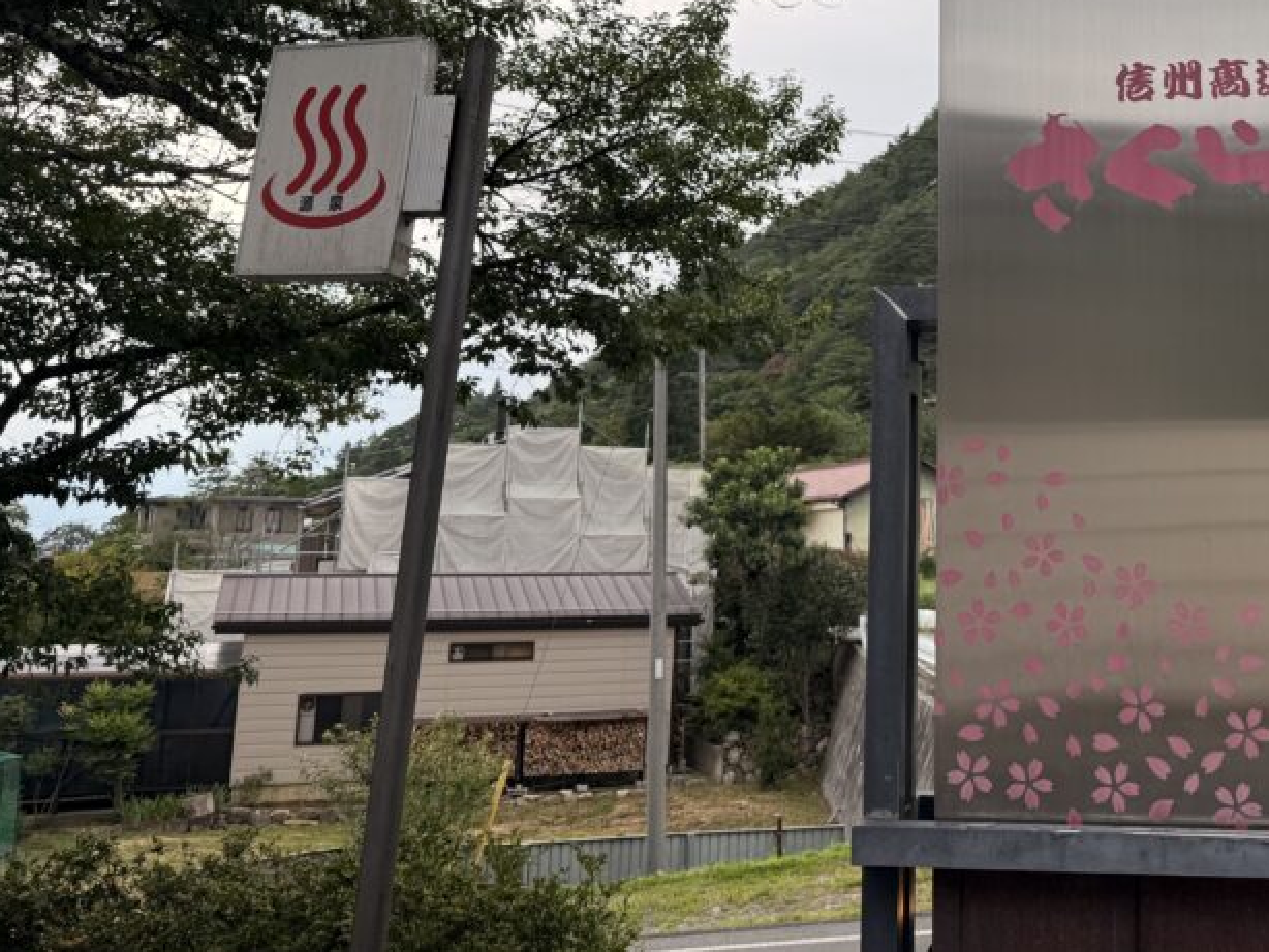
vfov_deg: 35.3
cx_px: 951
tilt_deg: +11.5
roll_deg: -0.3
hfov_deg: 45.2
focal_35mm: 40
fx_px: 1467
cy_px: 250
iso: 80
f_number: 1.78
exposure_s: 1/1361
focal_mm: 6.76
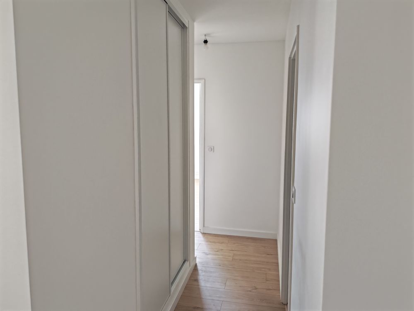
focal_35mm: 27
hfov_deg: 65.3
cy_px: 156
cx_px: 207
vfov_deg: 51.4
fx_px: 323
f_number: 1.9
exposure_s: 1/100
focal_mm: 6.12
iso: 1072
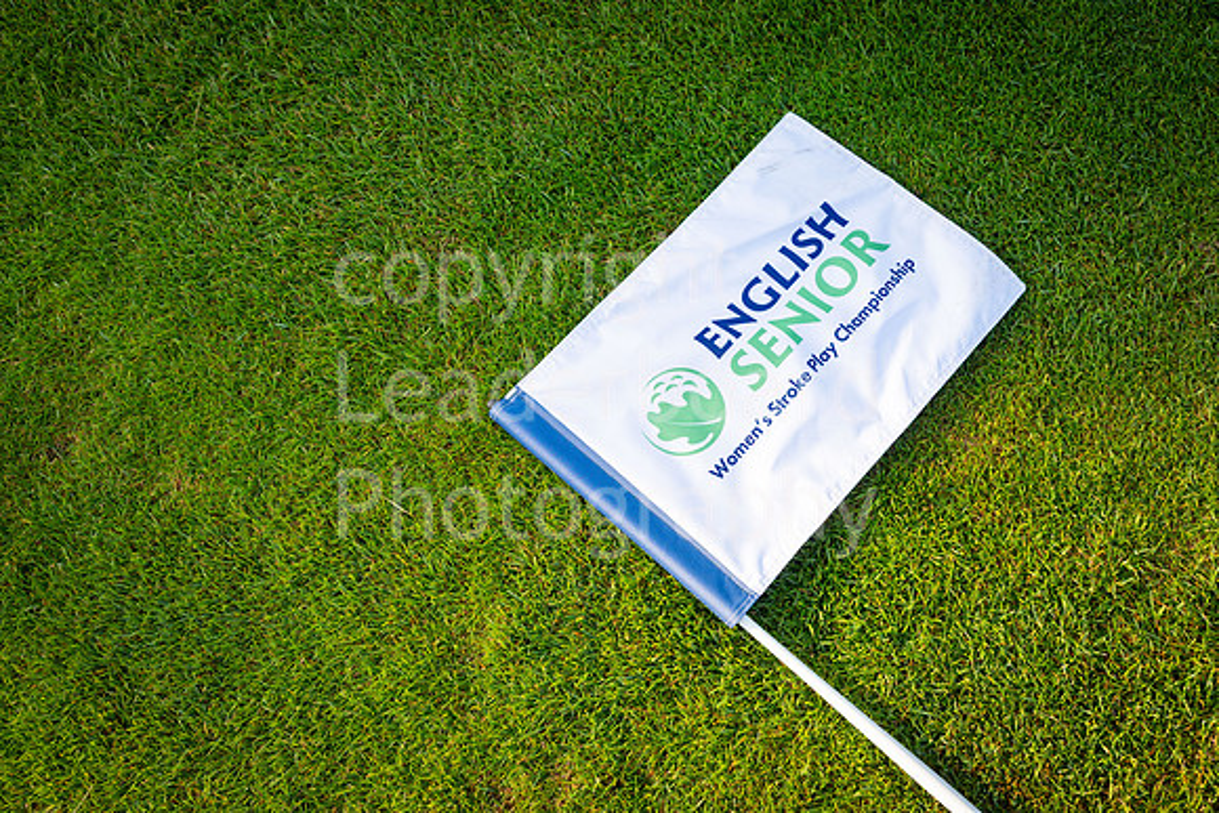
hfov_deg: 63.6
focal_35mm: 29
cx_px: 610
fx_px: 982
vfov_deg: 45.0
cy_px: 406
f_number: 5
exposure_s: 1/400
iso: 160
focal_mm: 29
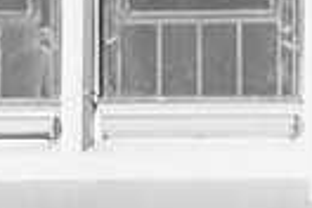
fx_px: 7531
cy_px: 279
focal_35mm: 869
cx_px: -163
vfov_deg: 1.6
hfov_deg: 2.4
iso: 100
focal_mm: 175
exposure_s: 1/1250
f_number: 2.8
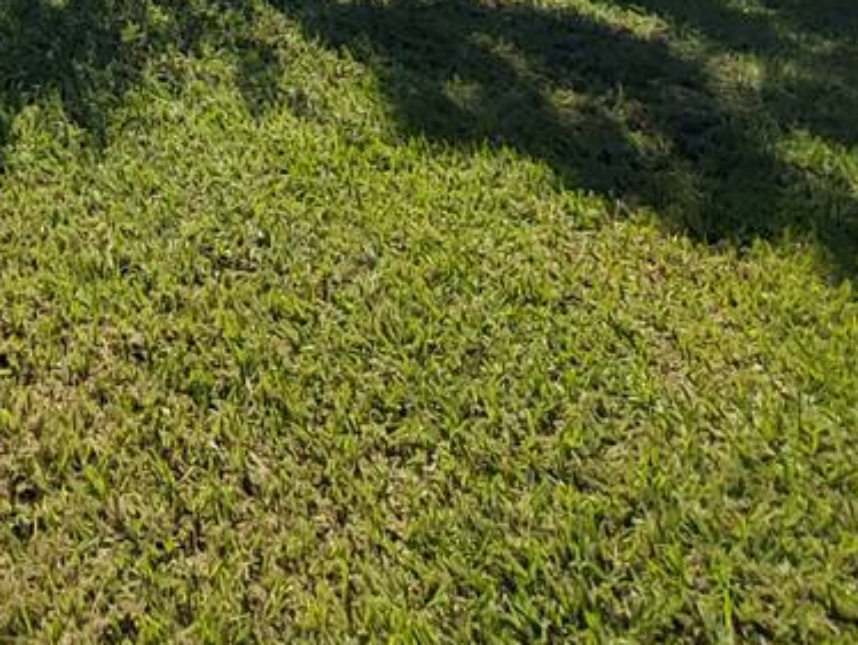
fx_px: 1240
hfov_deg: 34.2
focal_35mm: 50
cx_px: -32
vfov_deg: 20.0
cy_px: -553
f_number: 2.2
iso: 40
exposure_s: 1/1550
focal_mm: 1.74
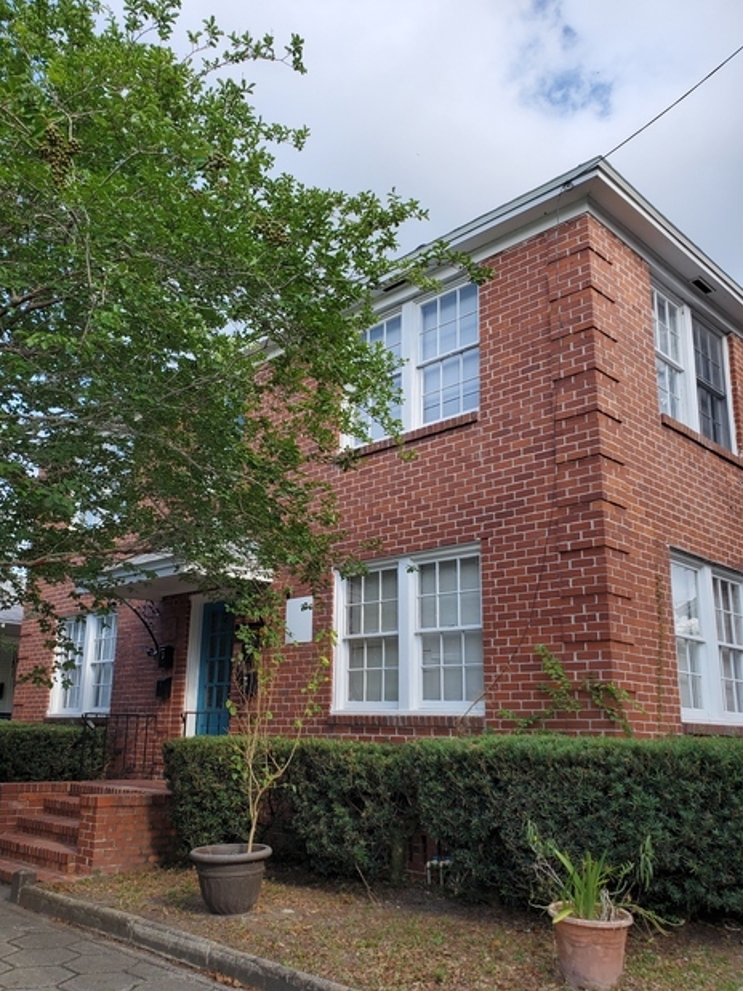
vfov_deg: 63.4
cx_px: 347
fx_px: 802
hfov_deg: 49.7
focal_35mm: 28
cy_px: 528
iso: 50
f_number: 2.4
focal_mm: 4.3
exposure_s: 1/547
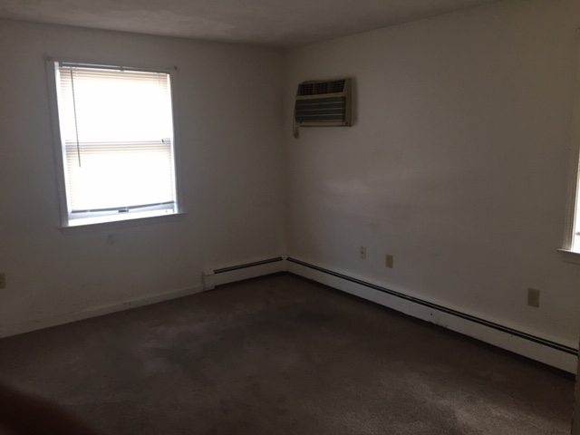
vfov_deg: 48.2
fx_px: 486
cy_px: 218
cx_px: 290
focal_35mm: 29
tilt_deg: -9.2
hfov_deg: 61.7
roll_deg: +0.8
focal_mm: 4.15
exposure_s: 1/30
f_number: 2.2
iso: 125
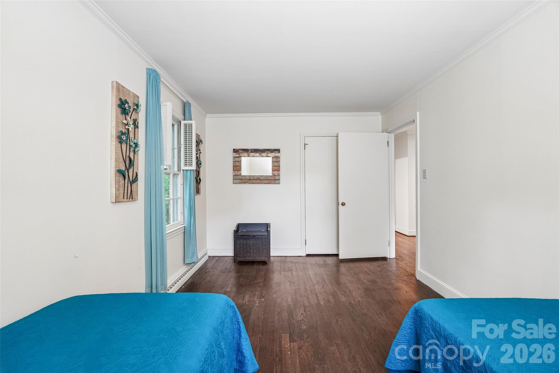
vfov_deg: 77.3
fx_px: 233
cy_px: 186
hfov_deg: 100.4
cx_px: 280
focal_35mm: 15
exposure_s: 1.5
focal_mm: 10
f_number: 8
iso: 400
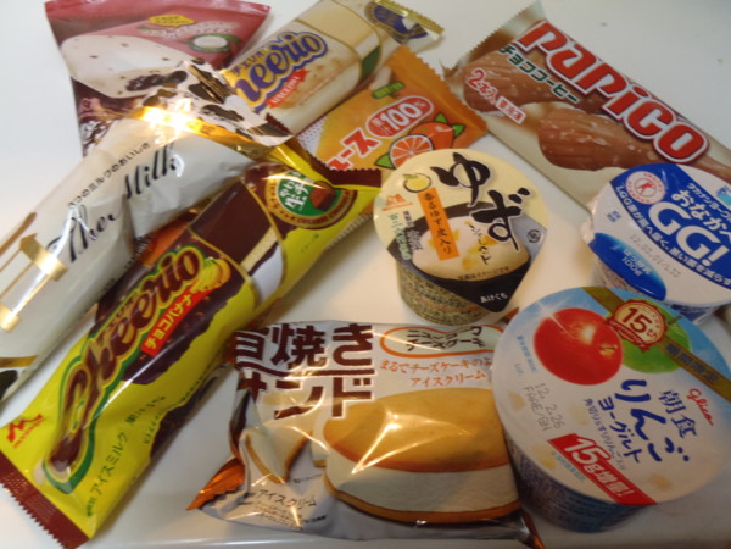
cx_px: 366
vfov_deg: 38.7
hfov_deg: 50.1
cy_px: 274
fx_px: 781
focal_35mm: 37
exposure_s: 1/5
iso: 200
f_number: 4.7
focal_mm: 6.64
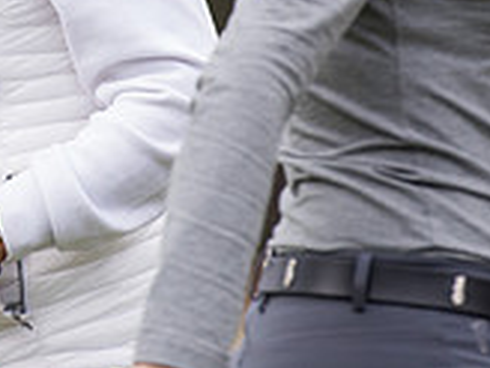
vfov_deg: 2.0
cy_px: -146
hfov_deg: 2.6
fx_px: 10687
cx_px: -185
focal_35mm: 755
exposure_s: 1/1600
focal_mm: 200
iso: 640
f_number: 4
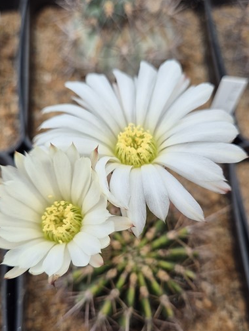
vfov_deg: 52.4
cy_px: 193
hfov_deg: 40.7
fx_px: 336
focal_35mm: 35
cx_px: 120
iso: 25
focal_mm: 5.4
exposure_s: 1/389
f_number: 1.8
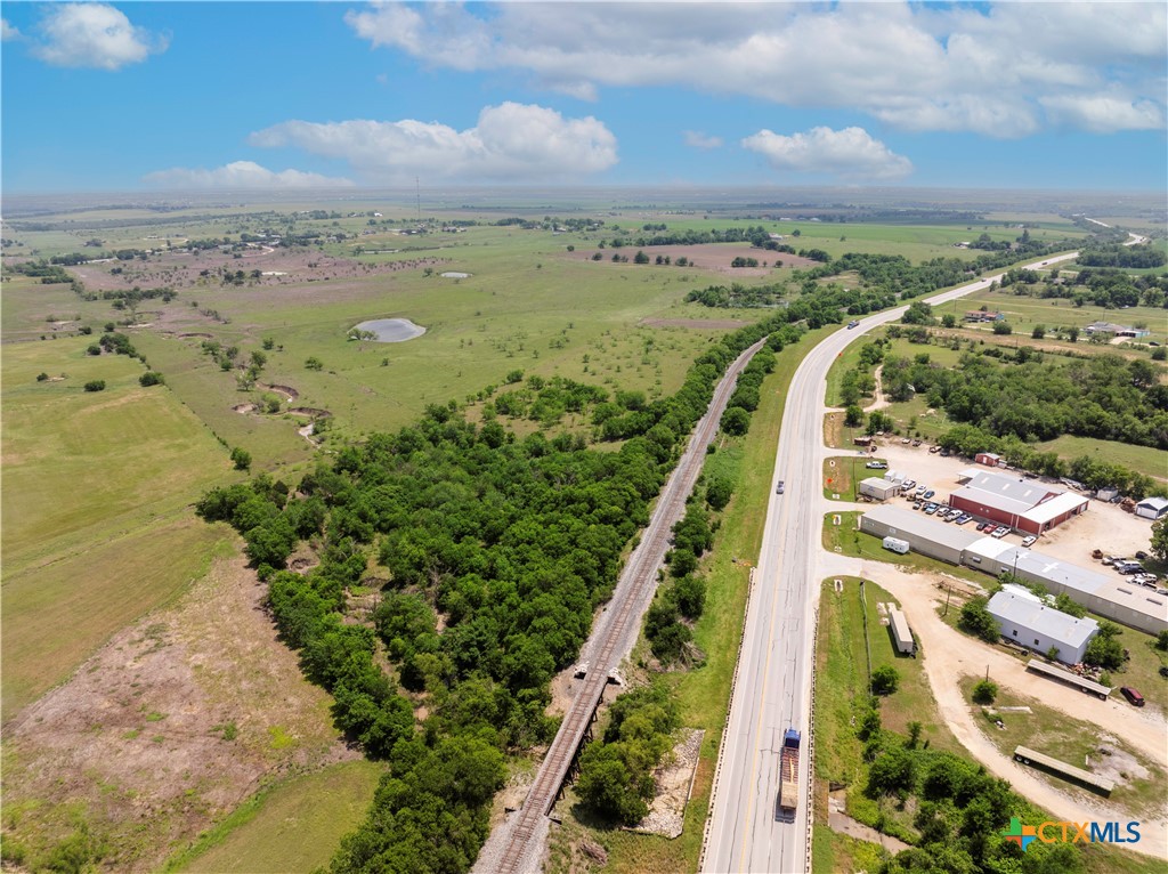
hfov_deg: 71.6
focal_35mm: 24
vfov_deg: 56.7
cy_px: 437
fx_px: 809
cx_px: 584
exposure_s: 1/1000
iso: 100
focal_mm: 12.29
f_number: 6.3
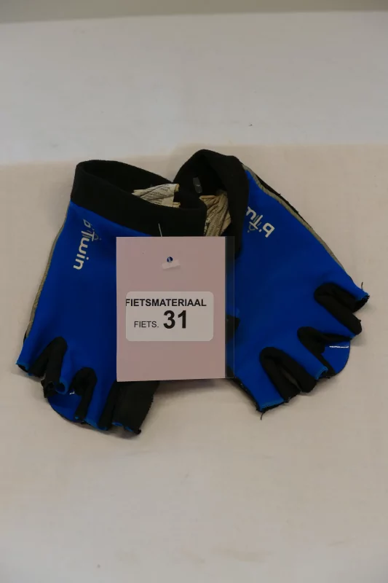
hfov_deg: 9.2
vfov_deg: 13.8
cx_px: 194
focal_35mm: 149
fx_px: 2410
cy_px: 292
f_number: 3.9
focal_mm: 54.2
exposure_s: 1/80
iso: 400
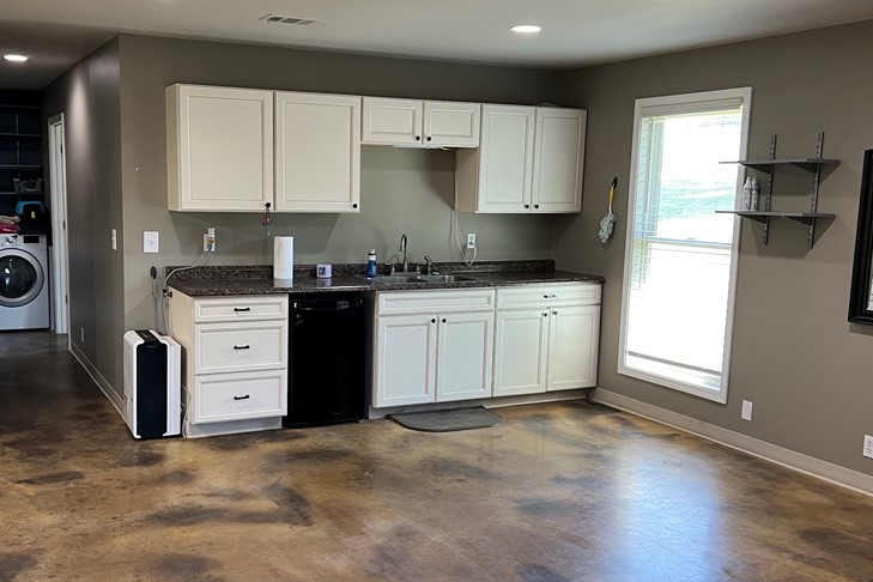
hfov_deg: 50.5
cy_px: 326
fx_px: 921
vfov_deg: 35.0
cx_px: 364
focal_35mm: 38
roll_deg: -0.9
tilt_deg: -8.4
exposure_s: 1/60
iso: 100
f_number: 1.5
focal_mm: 5.7
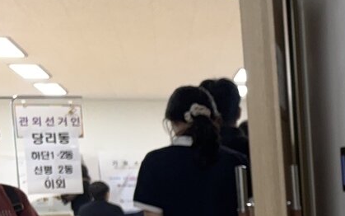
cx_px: 565
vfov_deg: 13.8
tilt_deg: -6.4
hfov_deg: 18.9
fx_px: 865
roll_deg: +2.3
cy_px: 256
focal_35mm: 92
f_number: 1.6
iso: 100
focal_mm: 5.96
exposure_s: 1/120
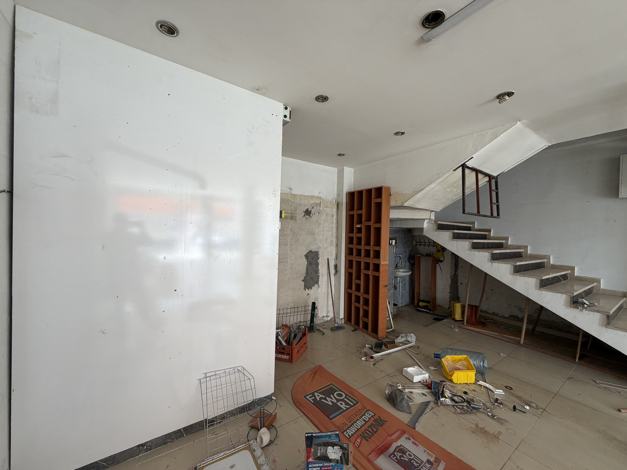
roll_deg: -1.1
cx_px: 314
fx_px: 254
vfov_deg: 85.7
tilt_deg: -0.5
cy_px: 235
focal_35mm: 14
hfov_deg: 102.1
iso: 80
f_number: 2.2
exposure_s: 1/121
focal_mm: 2.22
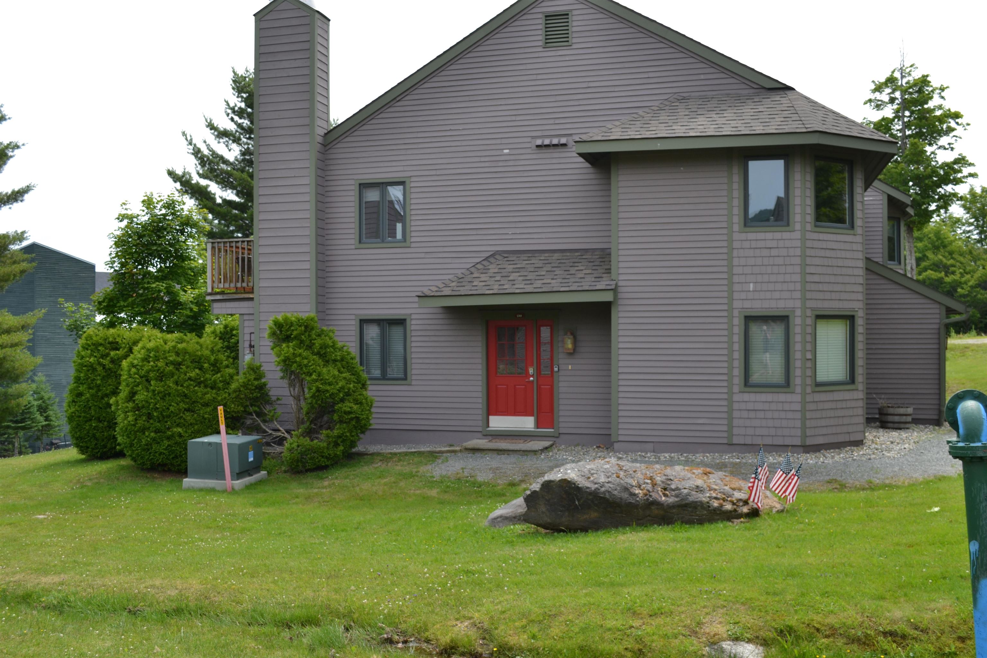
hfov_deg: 53.1
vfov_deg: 36.9
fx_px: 987
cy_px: 329
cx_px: 494
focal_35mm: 36
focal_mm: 24
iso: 100
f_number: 7.1
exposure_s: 1/200
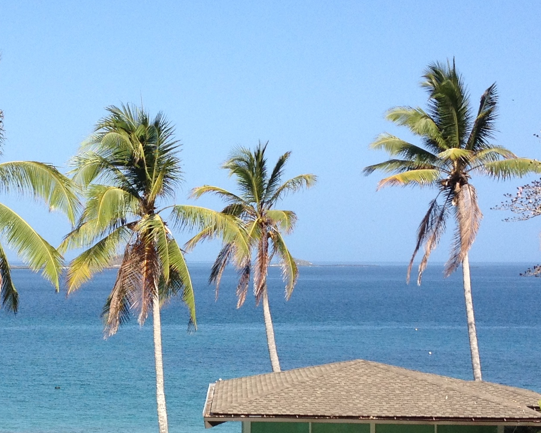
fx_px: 1425
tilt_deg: -4.1
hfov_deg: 21.3
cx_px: 142
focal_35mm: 89
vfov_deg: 17.2
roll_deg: +0.4
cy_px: 283
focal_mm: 4.28
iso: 50
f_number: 2.4
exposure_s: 1/1416
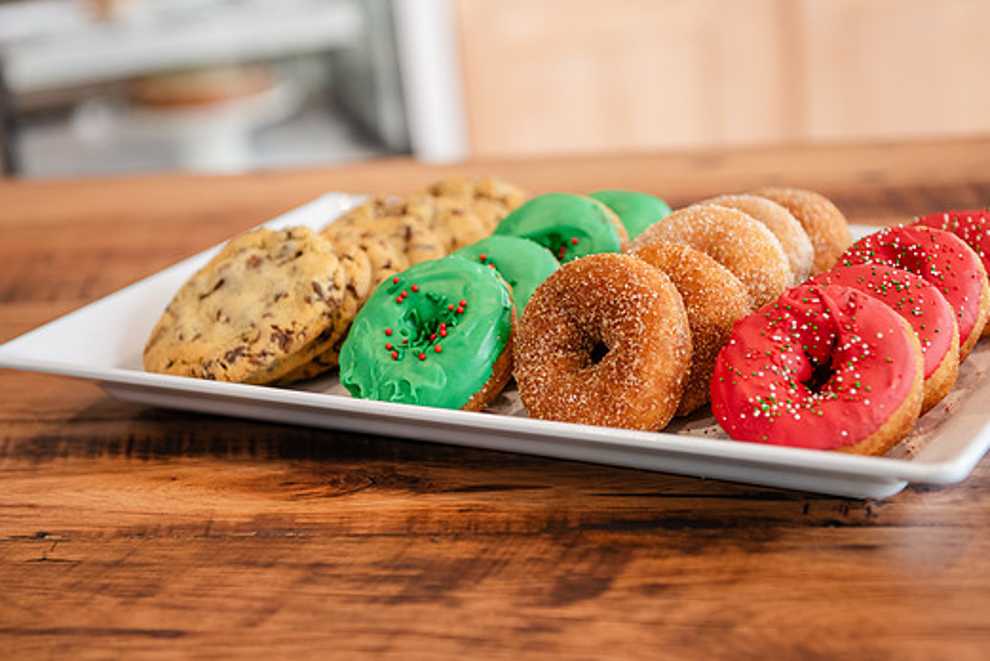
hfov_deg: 29.2
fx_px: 1898
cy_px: 311
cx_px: 523
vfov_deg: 19.8
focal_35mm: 69
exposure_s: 1/200
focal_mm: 62
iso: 640
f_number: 3.5
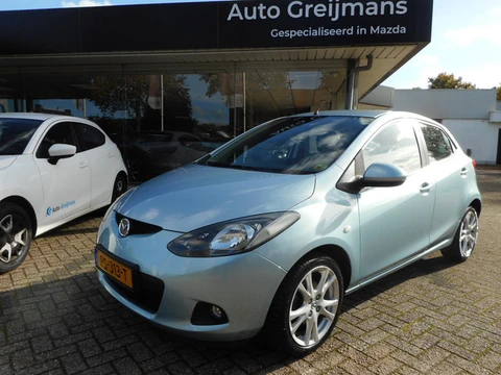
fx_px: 362
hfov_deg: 69.4
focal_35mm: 25
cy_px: 188
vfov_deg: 54.9
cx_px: 250
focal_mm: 4.5
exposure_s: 1/500
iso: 80
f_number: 3.7
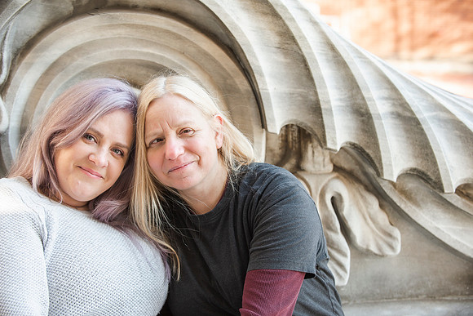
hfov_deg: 27.0
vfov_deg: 18.2
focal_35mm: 75
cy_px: 158
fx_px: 986
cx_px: 236
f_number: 4
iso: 400
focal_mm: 75
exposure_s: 1/320
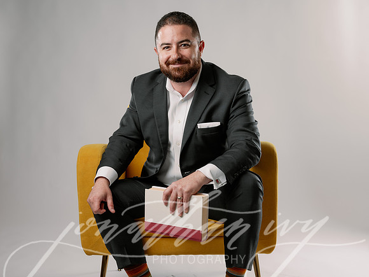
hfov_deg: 35.4
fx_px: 577
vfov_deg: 27.0
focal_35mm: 54
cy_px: 139
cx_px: 185
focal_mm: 50
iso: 100
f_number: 5
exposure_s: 1/200
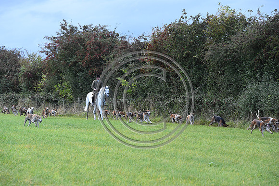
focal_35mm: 125
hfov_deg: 16.4
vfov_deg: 11.0
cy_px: 93
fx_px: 968
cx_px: 140
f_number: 5.6
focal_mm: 125
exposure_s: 1/1250
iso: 3200
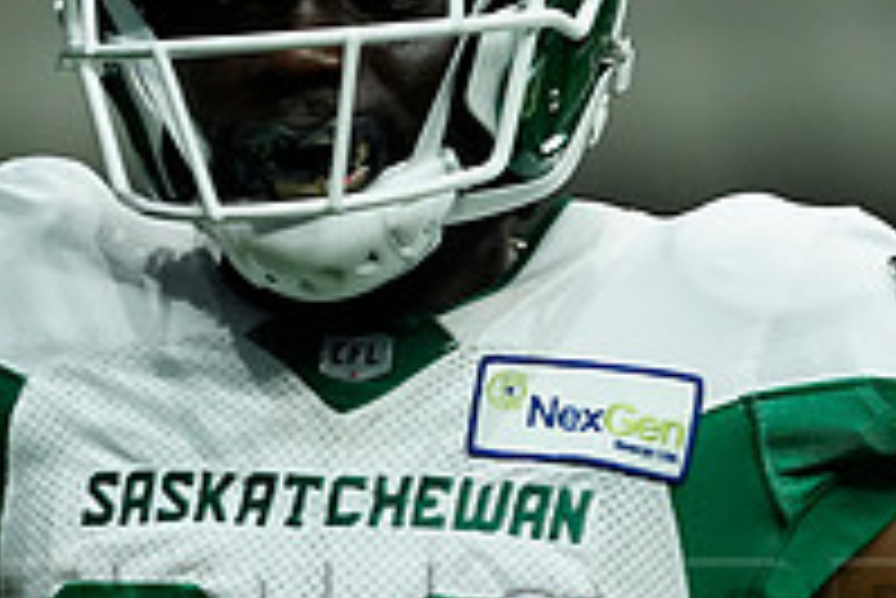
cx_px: 360
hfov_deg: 1.2
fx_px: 43486
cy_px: 591
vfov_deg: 0.8
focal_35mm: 1746
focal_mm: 600
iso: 5000
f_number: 4
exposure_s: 1/2500
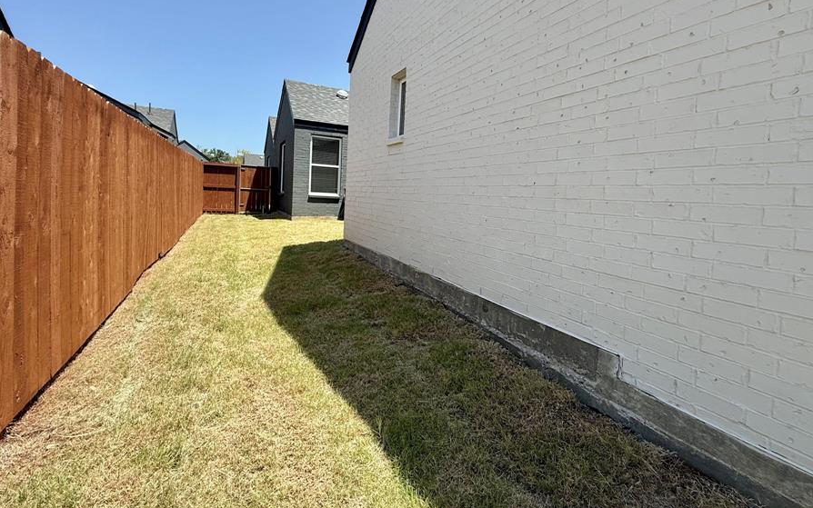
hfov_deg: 94.2
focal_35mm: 17
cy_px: 214
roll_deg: -2.5
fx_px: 377
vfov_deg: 67.6
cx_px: 436
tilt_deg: -1.7
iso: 50
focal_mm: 2.22
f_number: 2.2
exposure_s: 1/1572
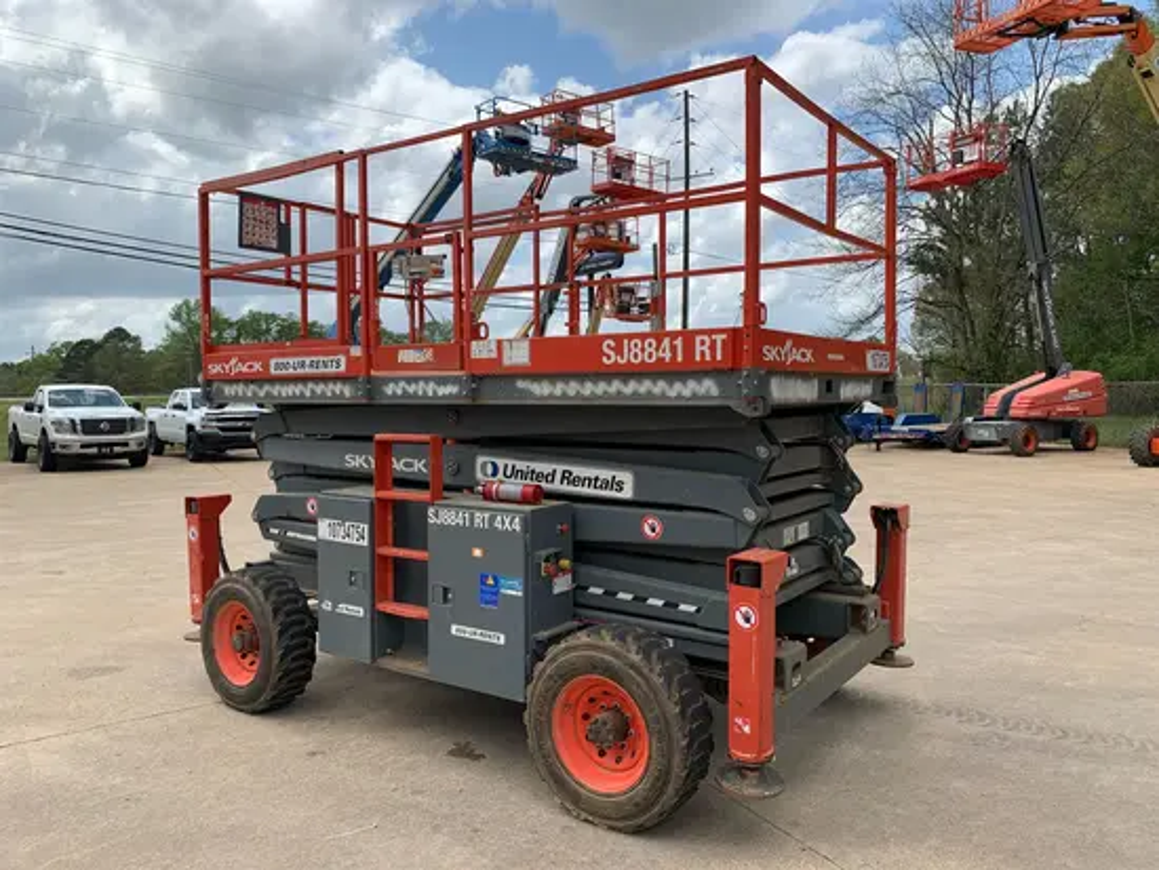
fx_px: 871
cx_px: 580
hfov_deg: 67.3
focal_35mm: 26
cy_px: 435
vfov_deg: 53.1
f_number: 1.8
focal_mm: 4.25
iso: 25
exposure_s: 1/2114
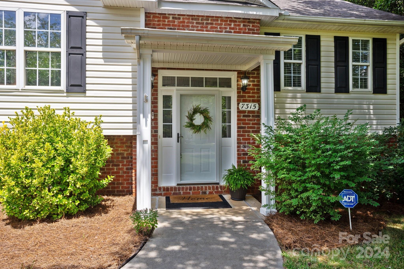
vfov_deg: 51.3
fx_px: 281
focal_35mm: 25
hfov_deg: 71.5
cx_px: 202
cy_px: 134
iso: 160
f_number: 9
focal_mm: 25
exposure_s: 1/160
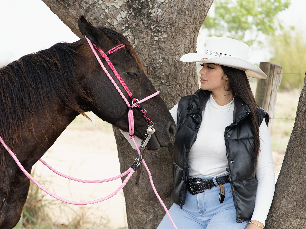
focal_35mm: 93
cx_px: 133
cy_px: 115
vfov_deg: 15.9
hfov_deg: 21.1
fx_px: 822
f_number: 5
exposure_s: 1/160
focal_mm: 85
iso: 100
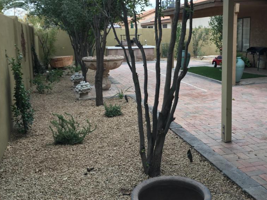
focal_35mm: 39
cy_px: 78
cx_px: 169
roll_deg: +0.4
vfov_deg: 36.7
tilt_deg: -7.1
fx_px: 301
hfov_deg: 47.4
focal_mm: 4.15
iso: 32
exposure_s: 1/60
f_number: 2.2
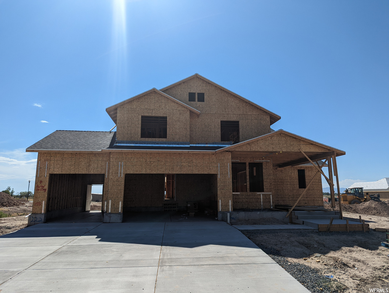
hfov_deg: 71.5
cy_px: 146
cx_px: 194
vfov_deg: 56.9
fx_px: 270
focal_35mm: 24
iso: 46
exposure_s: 1/3425
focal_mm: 6.81
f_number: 1.85
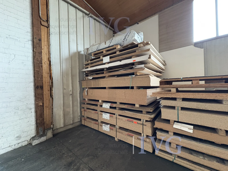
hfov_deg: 102.1
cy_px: 86
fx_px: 92
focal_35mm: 14
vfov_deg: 85.7
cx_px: 114
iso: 640
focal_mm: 2.22
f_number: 2.2
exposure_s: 1/60
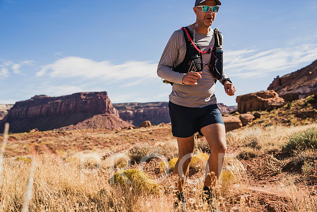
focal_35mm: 45
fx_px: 392
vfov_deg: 30.2
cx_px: 162
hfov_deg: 44.0
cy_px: 106
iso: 160
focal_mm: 43
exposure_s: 1/2000
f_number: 4.5
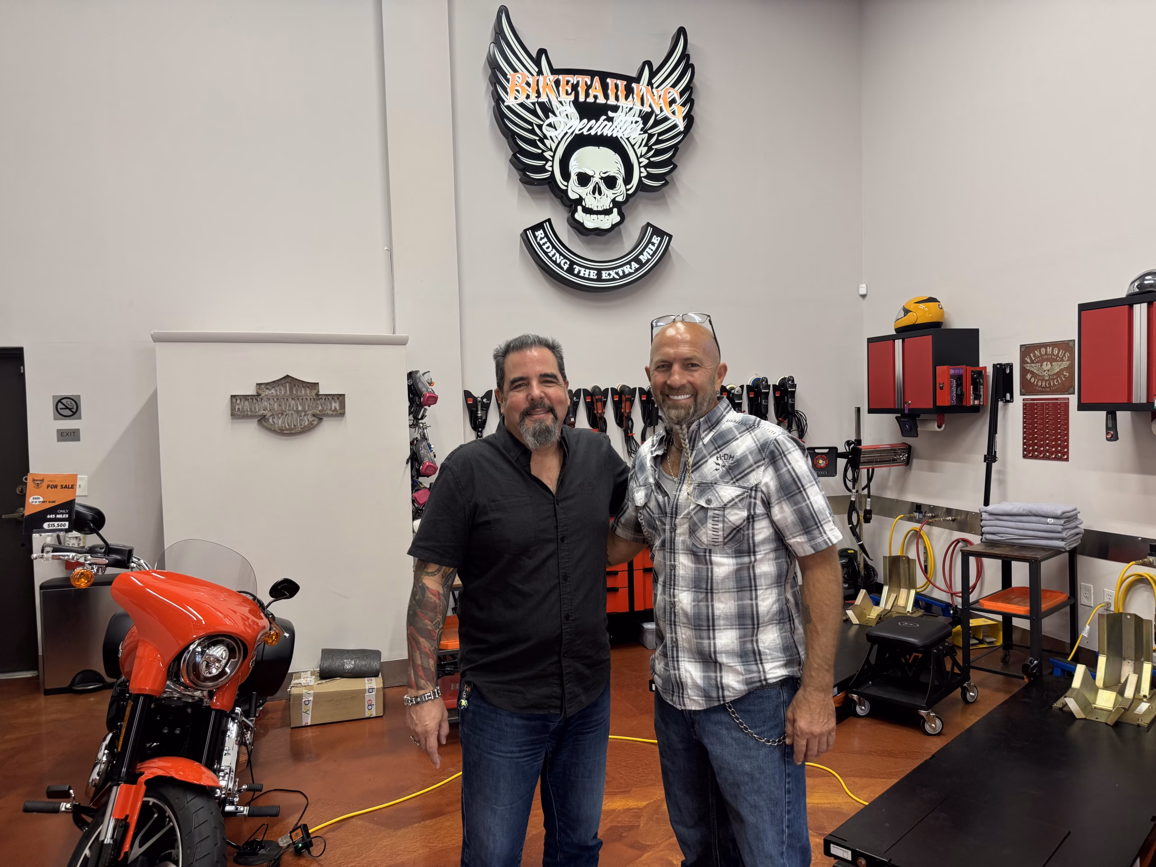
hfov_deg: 71.6
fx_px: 801
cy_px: 434
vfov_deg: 56.8
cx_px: 578
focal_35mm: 24
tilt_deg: -2.6
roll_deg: +1.8
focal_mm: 6.76
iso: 160
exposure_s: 1/60
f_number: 1.78
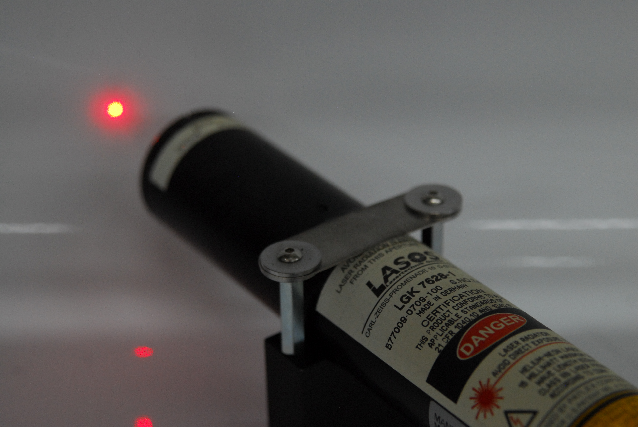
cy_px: 214
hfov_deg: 20.6
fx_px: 1757
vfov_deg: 13.9
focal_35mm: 99
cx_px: 319
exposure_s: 1/160
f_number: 4
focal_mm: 66
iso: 800
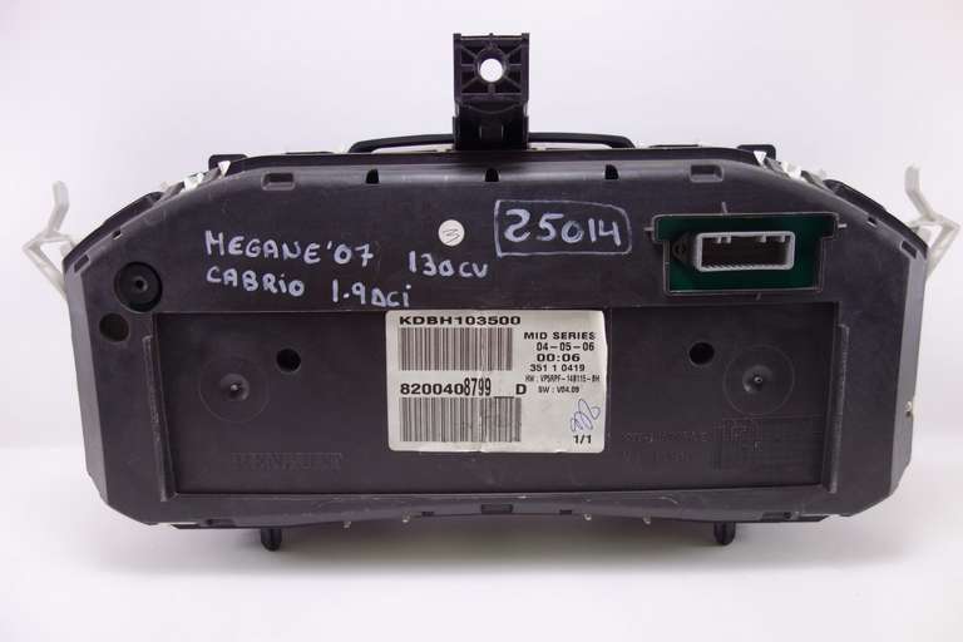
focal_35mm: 28
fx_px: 749
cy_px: 321
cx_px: 482
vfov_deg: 46.4
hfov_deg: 65.5
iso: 125
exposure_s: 1/100
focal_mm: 10.4
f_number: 2
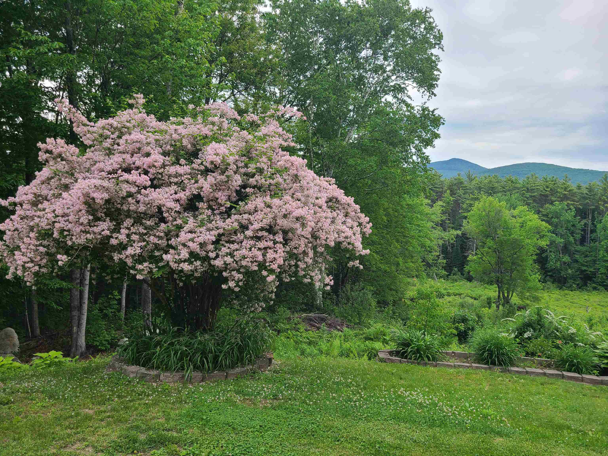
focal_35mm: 26
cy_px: 228
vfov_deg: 53.1
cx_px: 304
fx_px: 457
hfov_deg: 67.3
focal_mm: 5.4
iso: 40
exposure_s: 1/579
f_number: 1.8
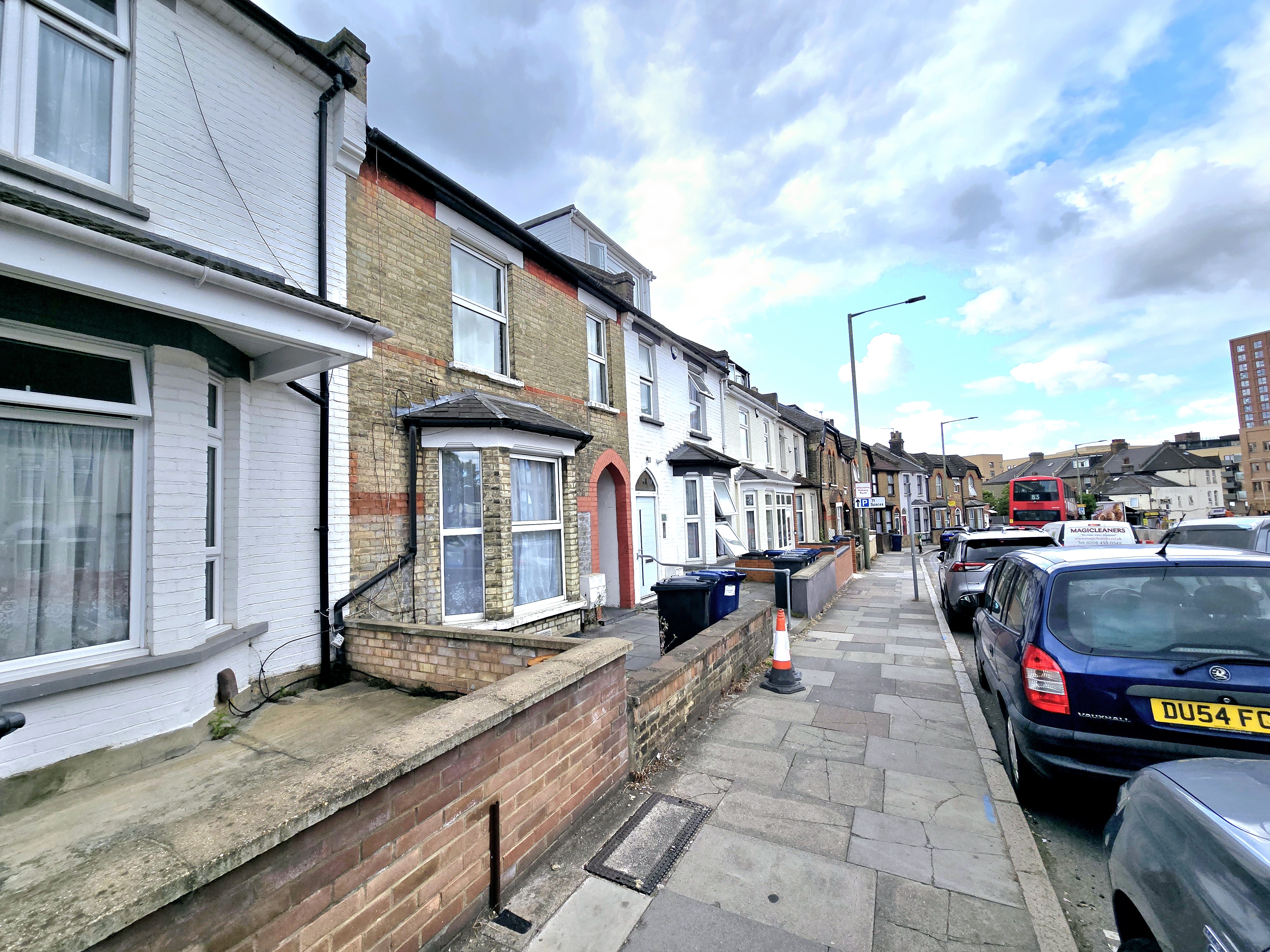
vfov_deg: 89.9
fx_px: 477
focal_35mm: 13
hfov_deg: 106.2
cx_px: 635
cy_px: 476
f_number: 2.2
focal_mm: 2.2
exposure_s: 1/2000
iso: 50
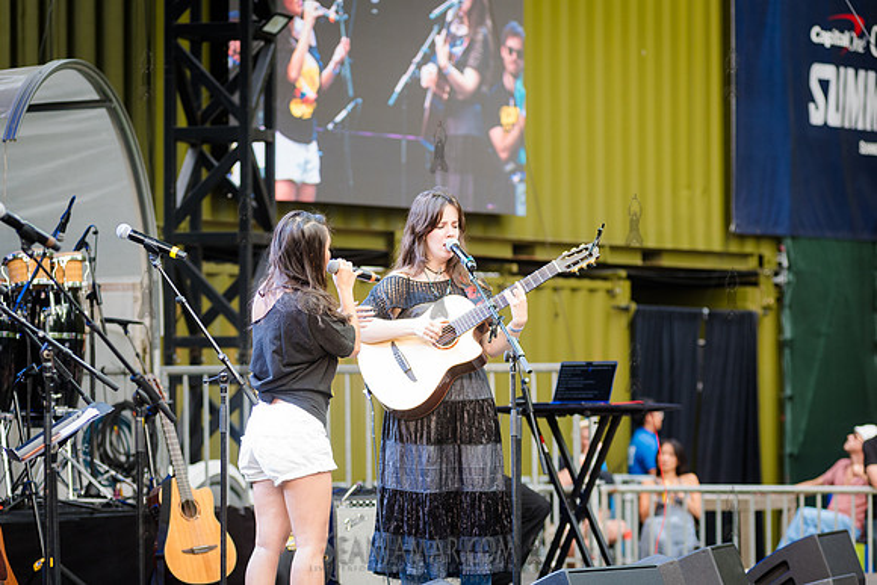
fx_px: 3978
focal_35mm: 163
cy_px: 317
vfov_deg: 8.4
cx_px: 397
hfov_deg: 12.6
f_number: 4
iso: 500
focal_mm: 135
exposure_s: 1/250
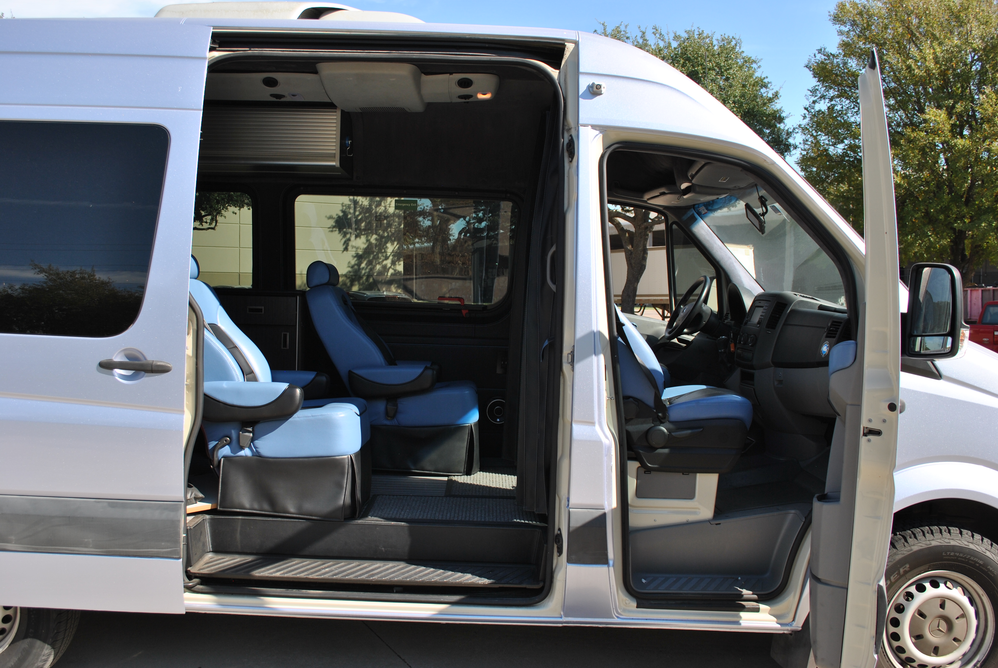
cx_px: 499
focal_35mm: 33
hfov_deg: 57.2
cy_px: 334
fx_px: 916
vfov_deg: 40.1
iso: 100
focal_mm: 22
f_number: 5.6
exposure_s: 1/320
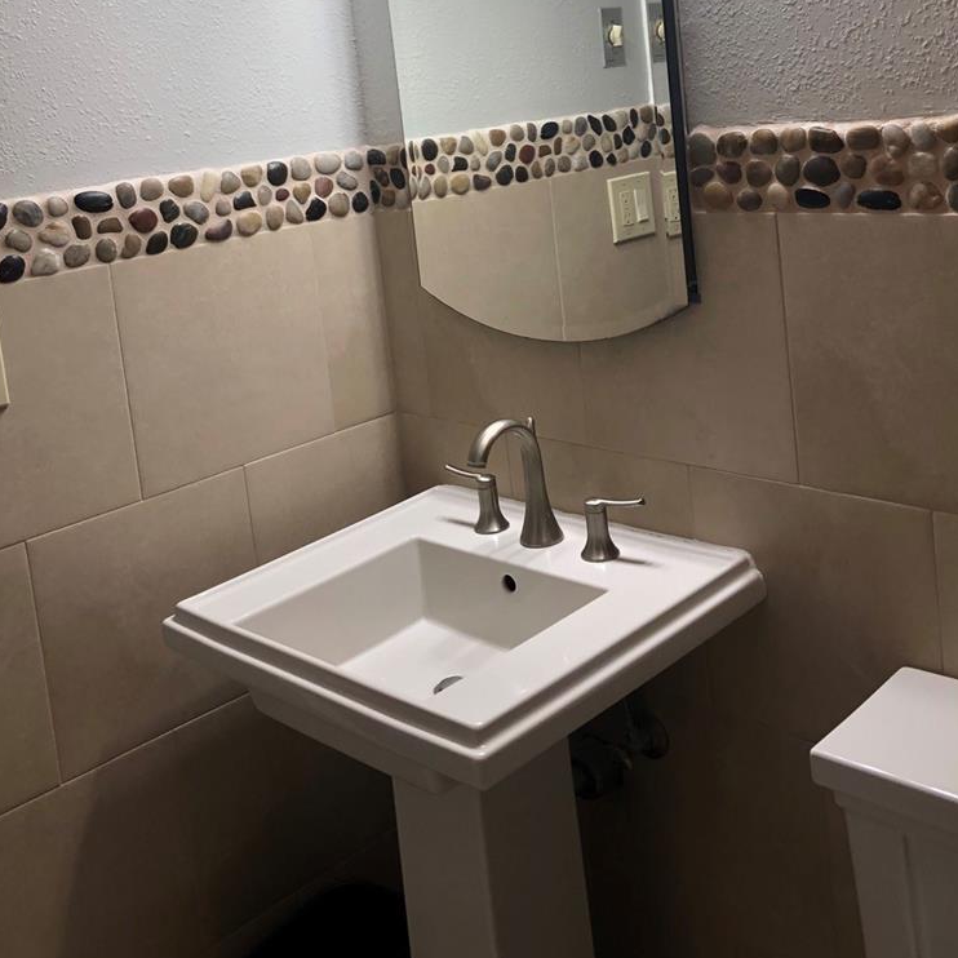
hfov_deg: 41.9
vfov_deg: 40.3
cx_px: 492
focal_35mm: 40
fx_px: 1252
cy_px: 203
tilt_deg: -6.5
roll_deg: +8.1
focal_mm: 3.99
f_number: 1.8
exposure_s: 1/120
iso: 25
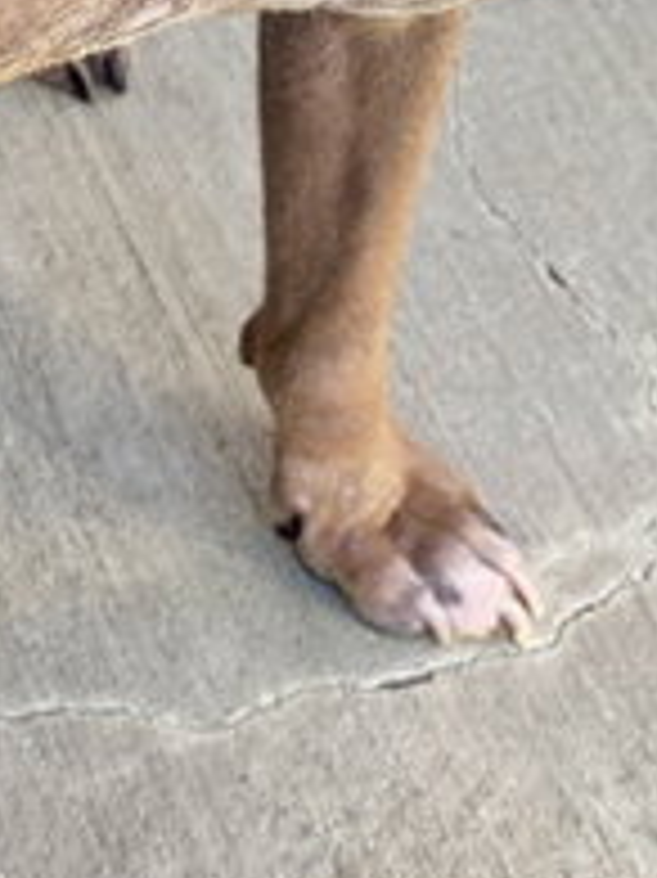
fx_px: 4509
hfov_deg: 8.3
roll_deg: -1.5
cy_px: -398
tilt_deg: -35.9
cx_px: -14
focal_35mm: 178
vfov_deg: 10.7
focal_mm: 6
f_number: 2
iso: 40
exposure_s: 1/122
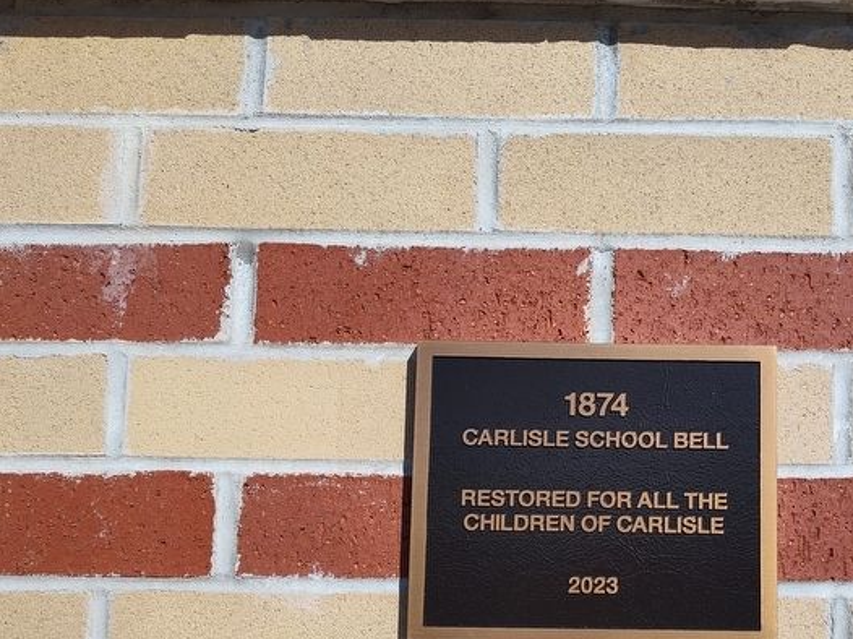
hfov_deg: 51.3
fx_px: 862
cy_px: 477
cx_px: 595
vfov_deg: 39.6
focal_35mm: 35
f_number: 1.8
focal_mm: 5.56
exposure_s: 1/2118
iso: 100
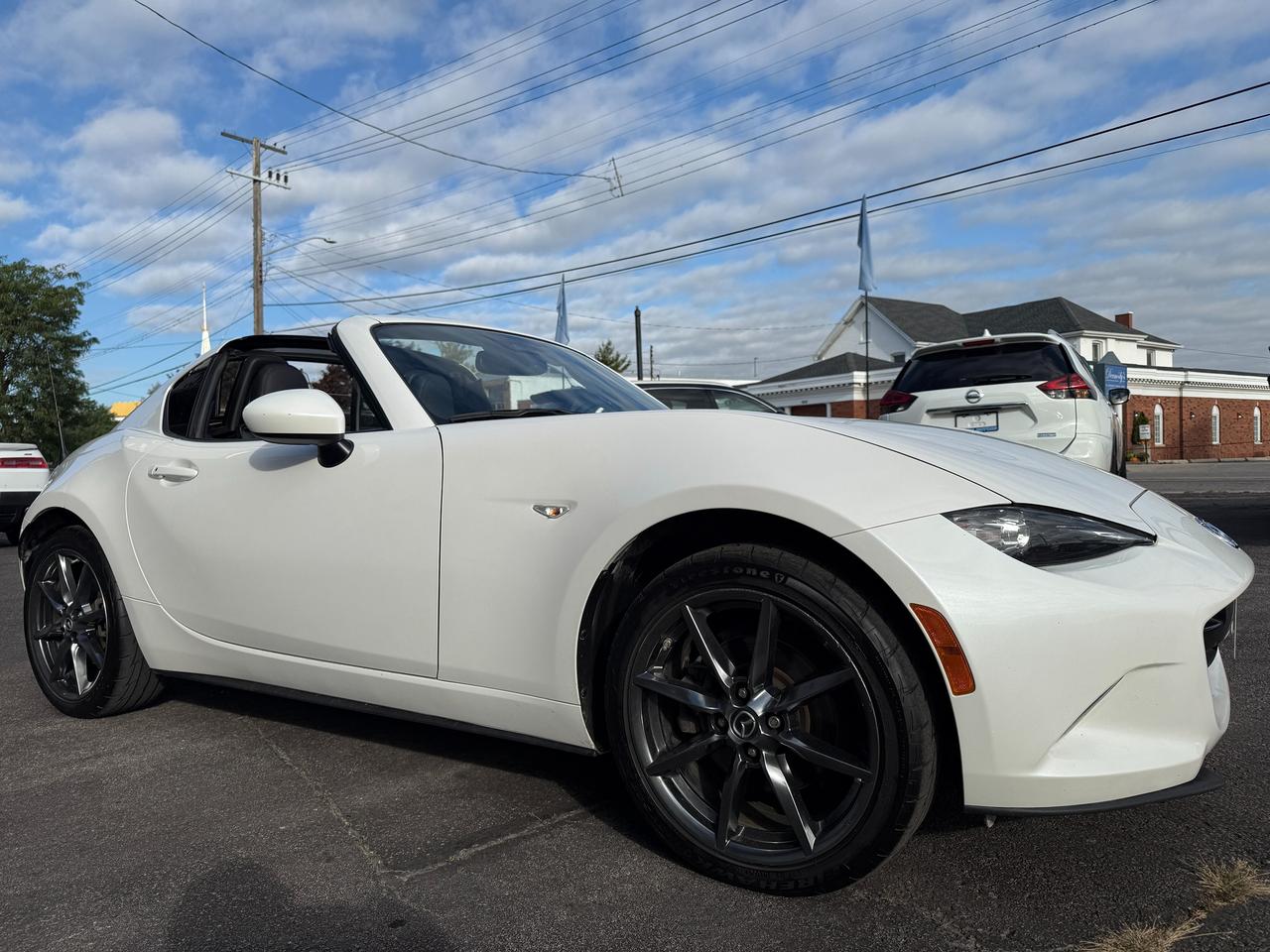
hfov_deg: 71.6
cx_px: 635
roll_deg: +1.5
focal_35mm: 24
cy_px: 476
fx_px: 881
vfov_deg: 56.8
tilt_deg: -0.9
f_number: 1.78
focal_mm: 6.76
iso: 80
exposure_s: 1/7353
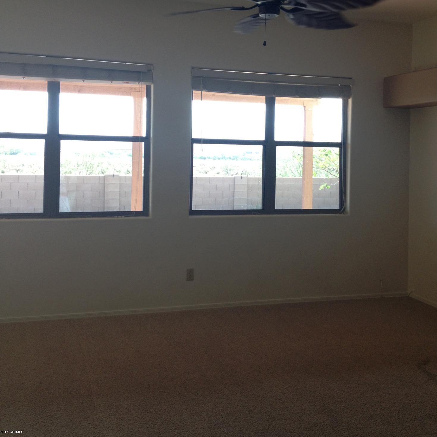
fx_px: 600
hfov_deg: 40.0
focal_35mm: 42
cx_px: 218
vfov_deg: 39.7
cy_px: 154
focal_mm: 4.28
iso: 64
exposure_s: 1/139
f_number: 2.4
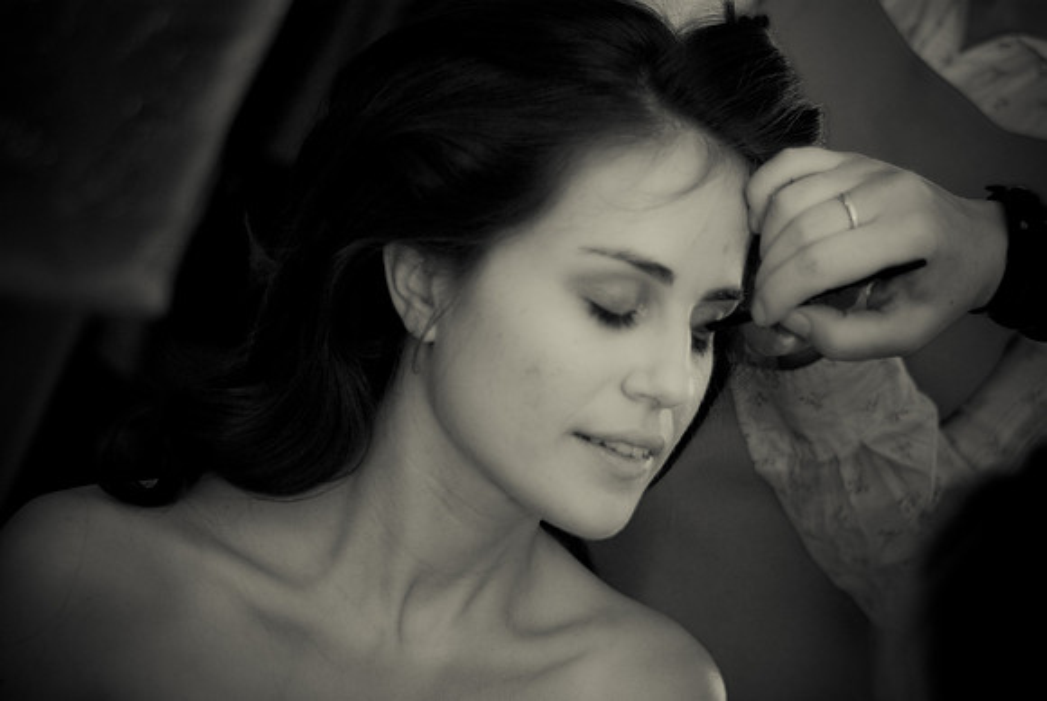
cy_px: 350
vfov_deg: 18.2
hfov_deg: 27.0
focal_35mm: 75
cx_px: 524
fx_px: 2183
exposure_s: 1/40
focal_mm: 50
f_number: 2
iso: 400
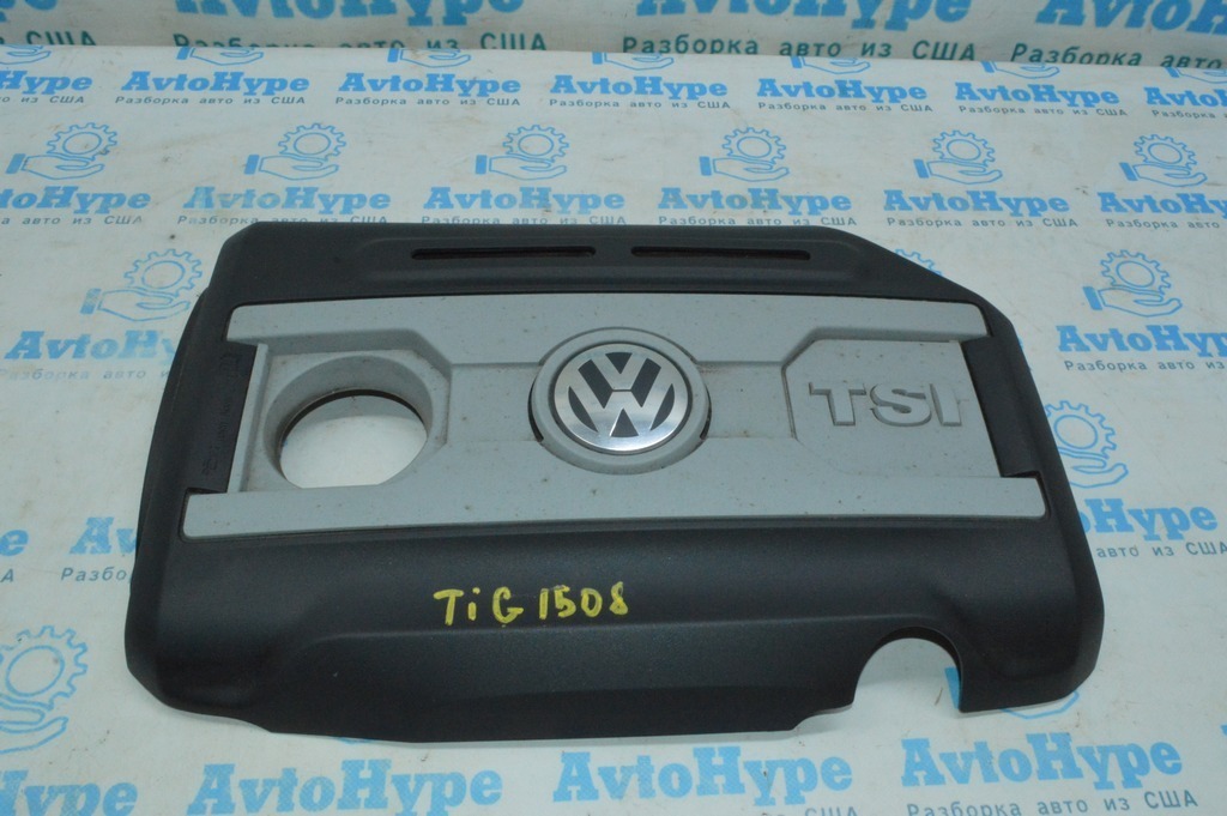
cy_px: 408
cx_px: 614
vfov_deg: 43.5
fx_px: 1022
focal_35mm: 30
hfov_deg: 62.0
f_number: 25
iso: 4500
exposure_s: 1/50
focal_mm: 20
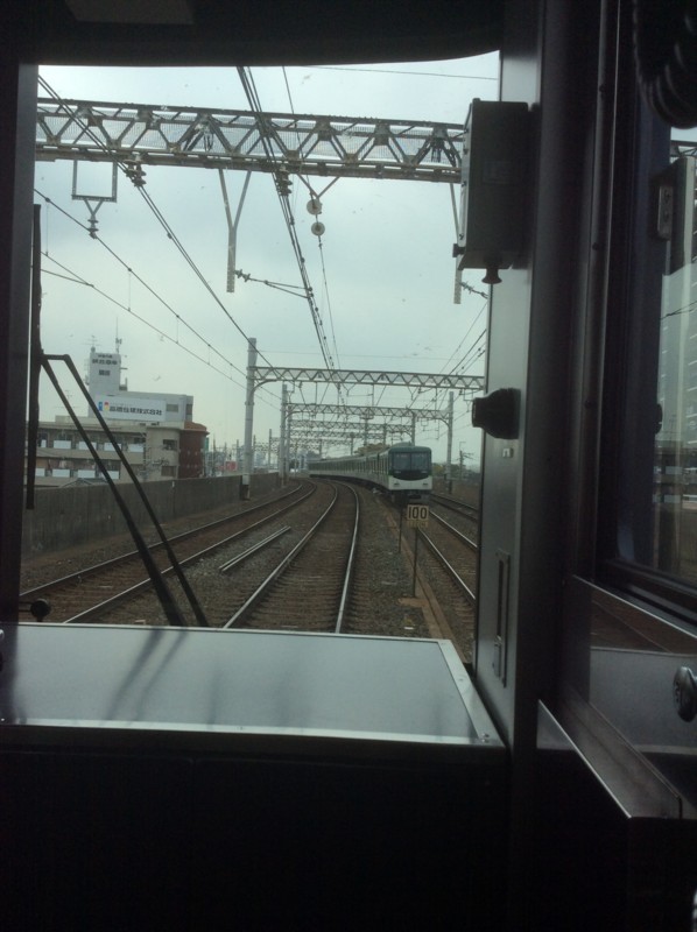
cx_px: 348
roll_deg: -1.9
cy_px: 466
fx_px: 861
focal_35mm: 32
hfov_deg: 44.1
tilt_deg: -2.9
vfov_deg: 56.9
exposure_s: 1/1395
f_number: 2.4
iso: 32
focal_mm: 3.3
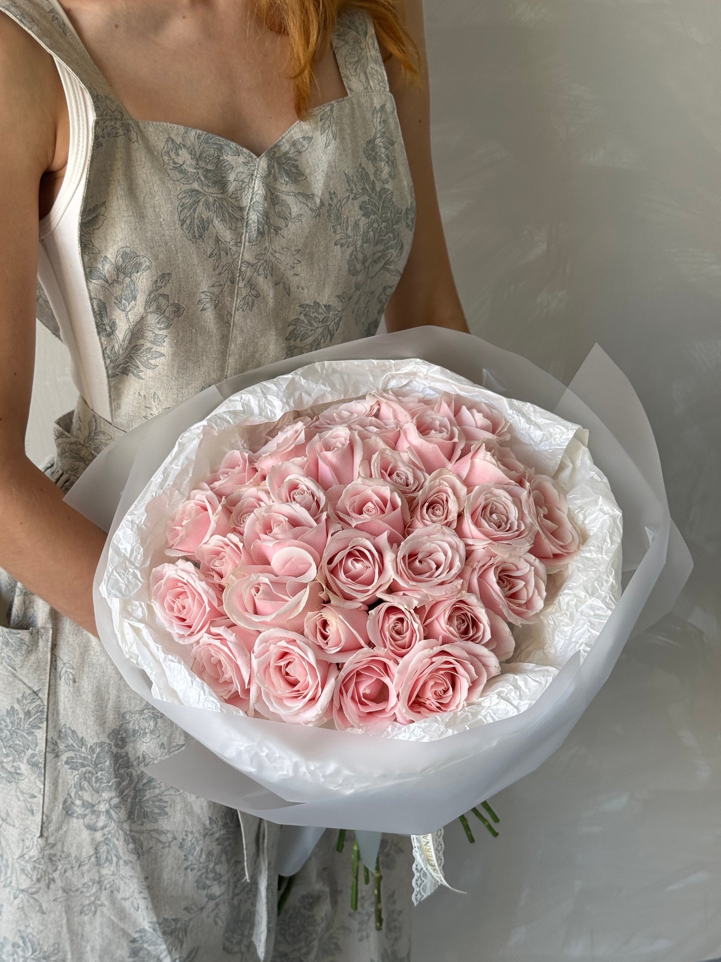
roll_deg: -3.0
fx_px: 1333
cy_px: 481
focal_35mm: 48
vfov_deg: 39.7
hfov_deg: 30.3
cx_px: 360
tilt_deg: -21.5
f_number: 1.78
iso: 64
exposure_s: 1/218
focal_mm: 6.76
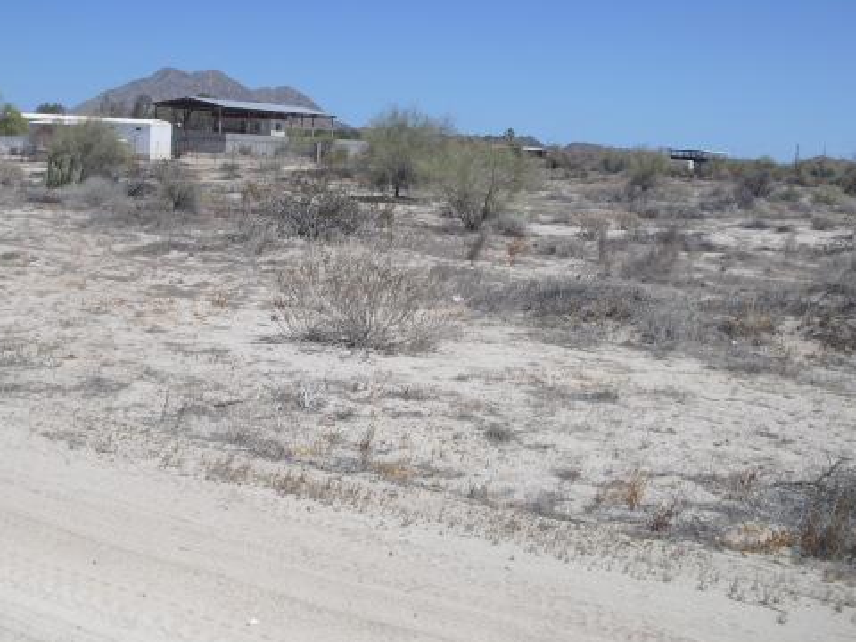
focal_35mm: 48
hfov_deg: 39.4
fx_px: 1187
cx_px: 314
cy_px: 241
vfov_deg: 30.1
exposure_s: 1/250
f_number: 7.8
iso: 64
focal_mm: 6.3
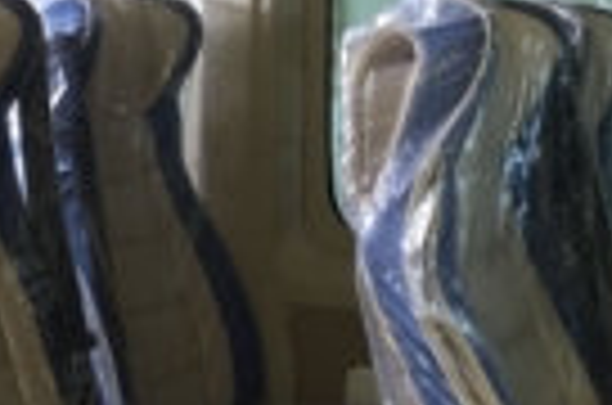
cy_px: -176
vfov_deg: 14.4
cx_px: 378
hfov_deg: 22.9
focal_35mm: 89
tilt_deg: +8.5
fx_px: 1509
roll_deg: -1.8
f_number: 2.2
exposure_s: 1/33
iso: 64
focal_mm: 4.15
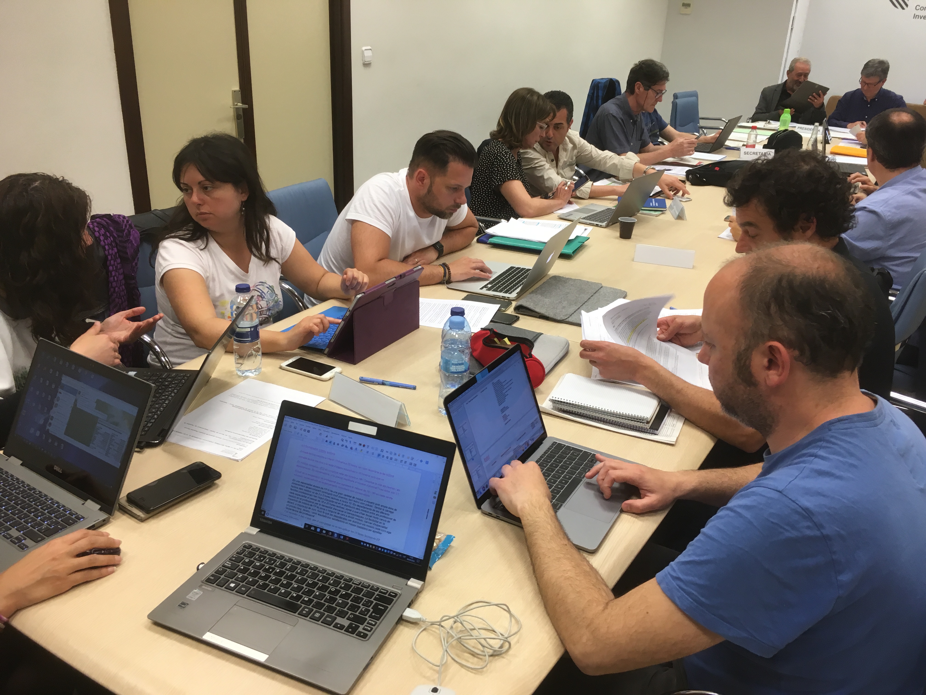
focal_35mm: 29
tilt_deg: -21.9
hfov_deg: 61.7
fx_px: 776
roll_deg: -4.8
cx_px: 463
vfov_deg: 48.2
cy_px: 348
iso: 32
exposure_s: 1/33
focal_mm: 4.15
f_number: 2.2
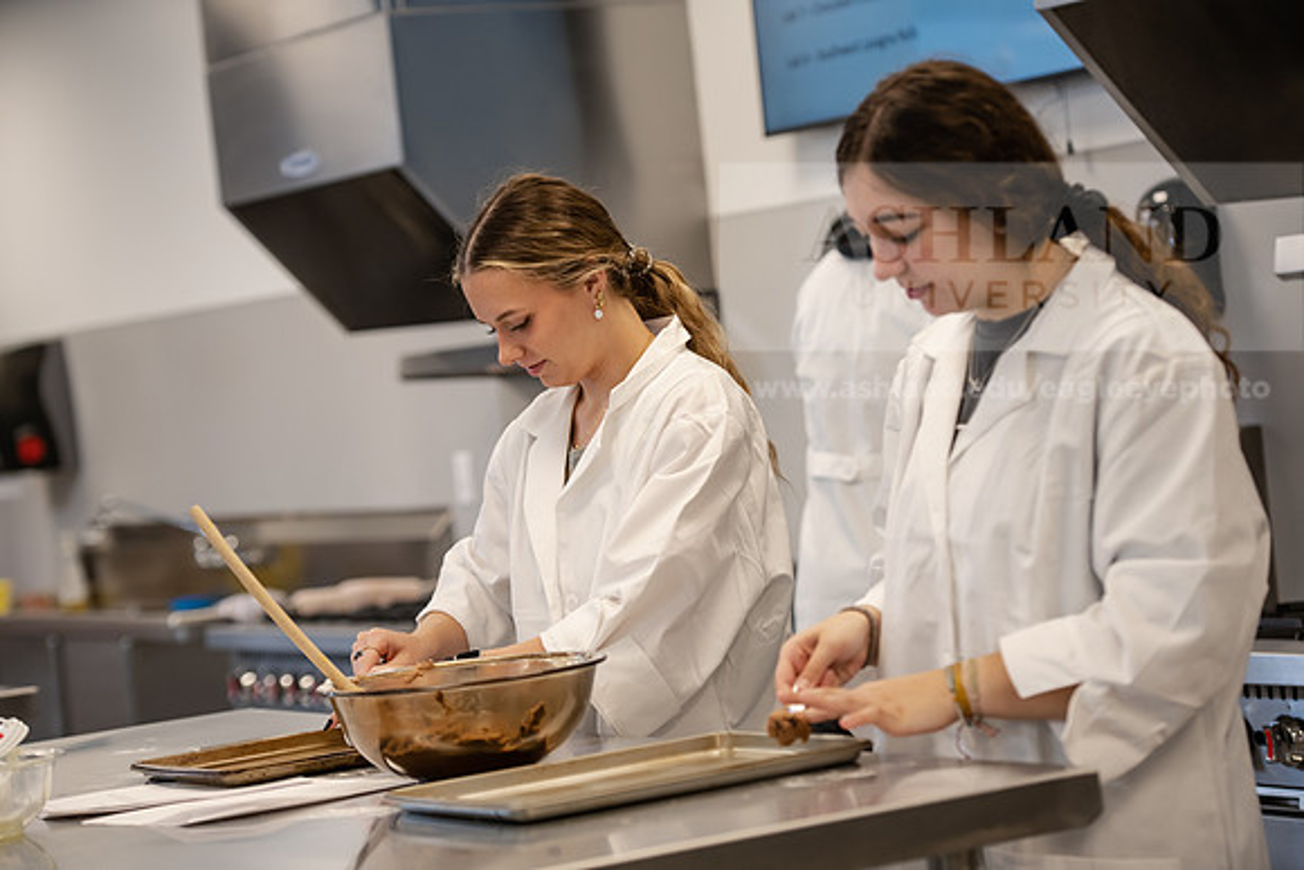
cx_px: 652
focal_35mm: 100
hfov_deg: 20.4
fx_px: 3623
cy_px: 435
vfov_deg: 13.7
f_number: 3.5
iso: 500
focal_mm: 100
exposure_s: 1/200
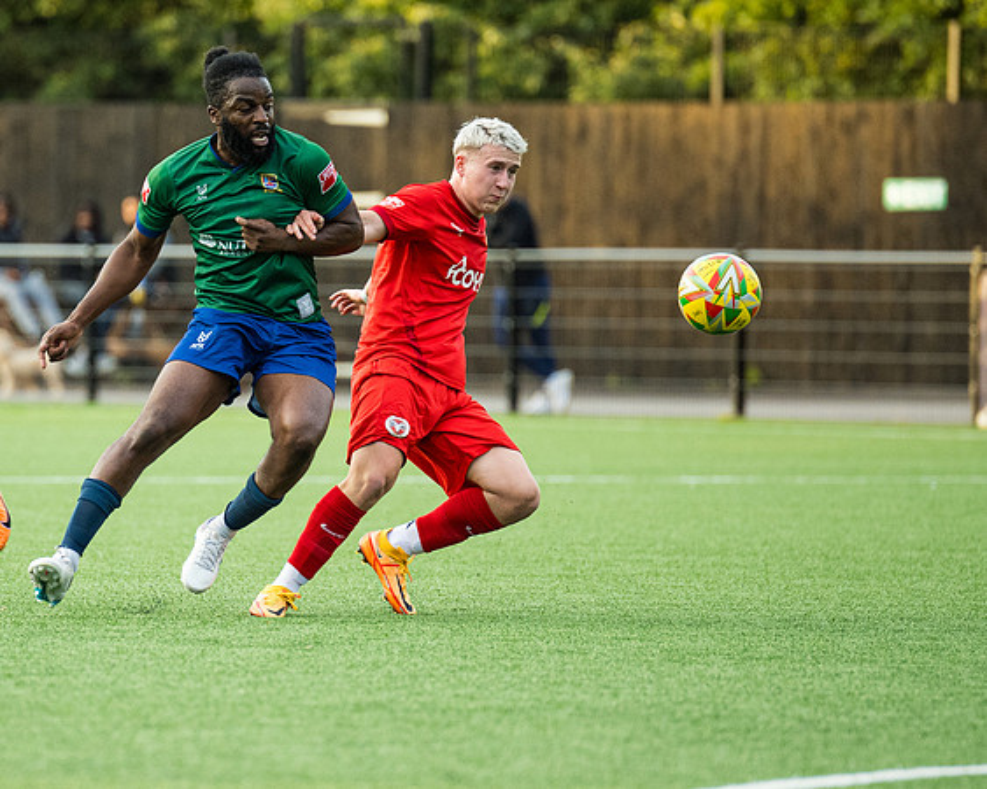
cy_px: 374
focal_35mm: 485
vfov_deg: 3.2
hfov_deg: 4.0
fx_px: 14149
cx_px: 134
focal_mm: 200
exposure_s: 1/800
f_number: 2.8
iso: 800
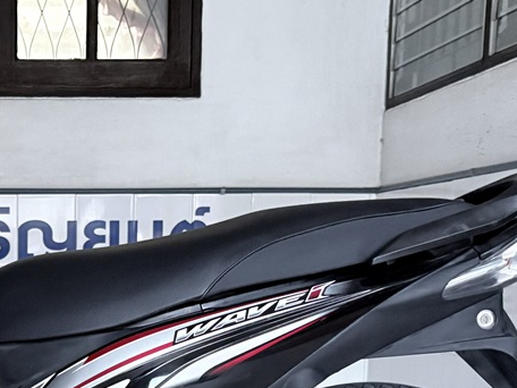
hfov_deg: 25.1
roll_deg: +0.3
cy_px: 376
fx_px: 1090
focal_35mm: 73
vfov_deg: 19.6
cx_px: -25
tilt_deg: -5.9
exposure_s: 1/22
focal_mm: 5.96
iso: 1000
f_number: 1.6
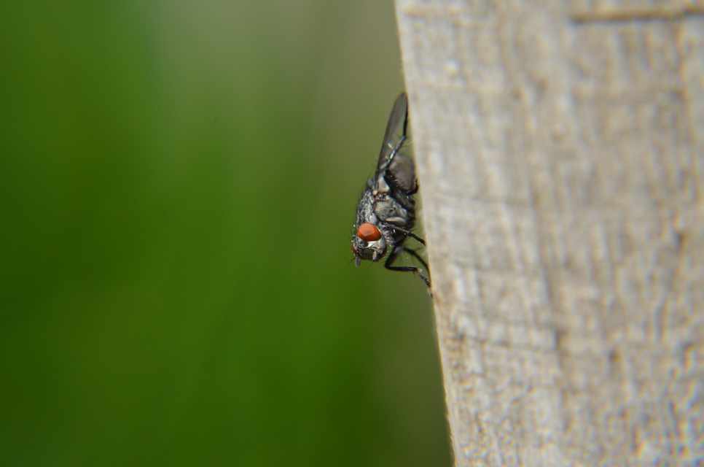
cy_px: 234
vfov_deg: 17.4
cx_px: 352
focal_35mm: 78
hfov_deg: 26.0
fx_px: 1522
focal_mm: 52
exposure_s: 1/500
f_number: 11
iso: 400
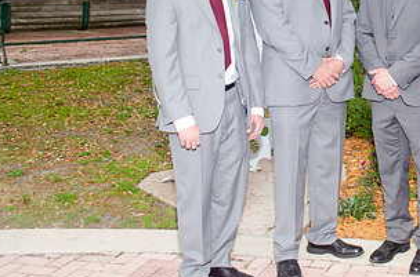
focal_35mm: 63
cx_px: 356
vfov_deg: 21.2
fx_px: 733
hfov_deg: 30.9
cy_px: 62
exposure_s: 1/250
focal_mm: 22
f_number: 5.6
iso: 100
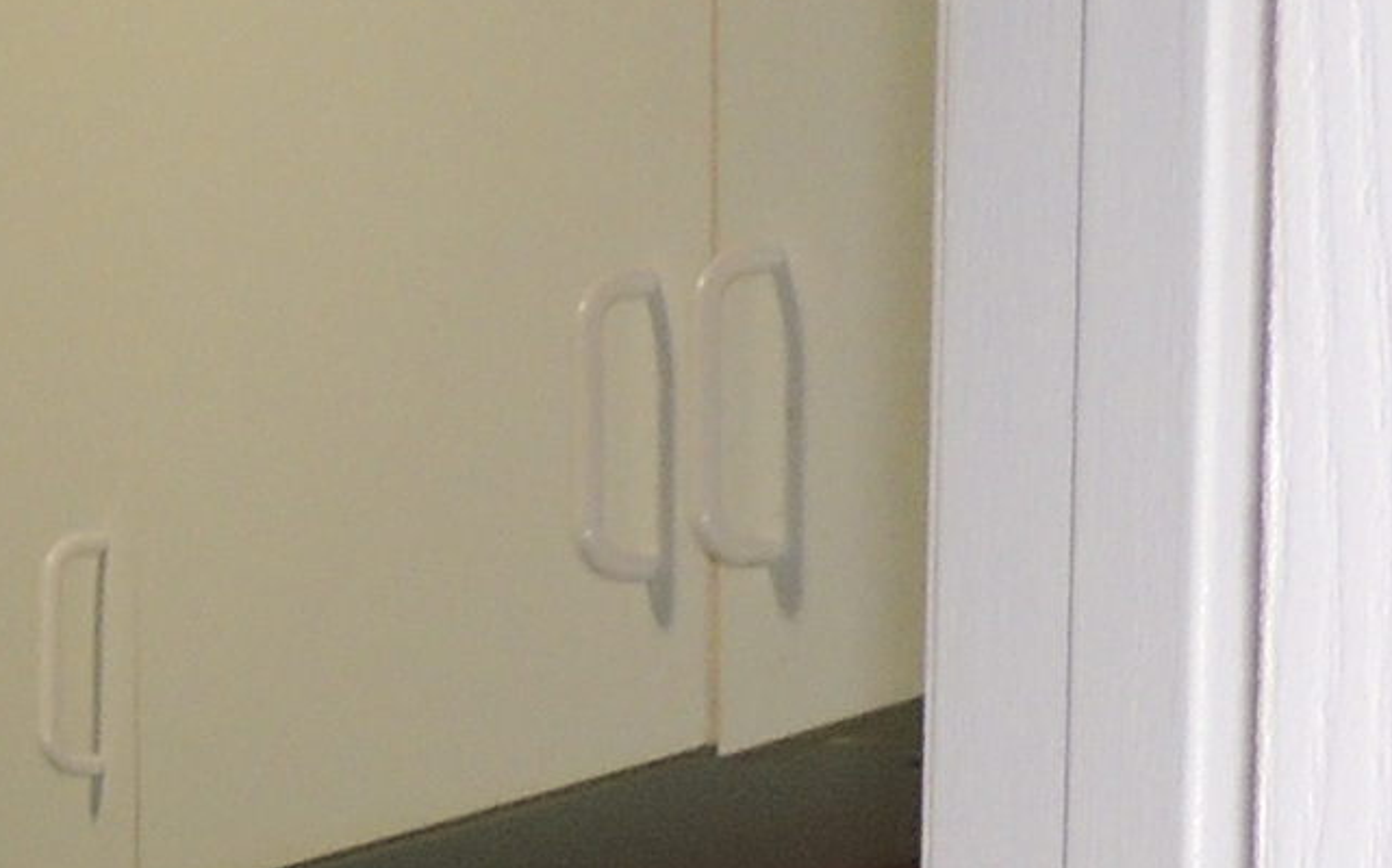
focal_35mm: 122
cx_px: -1034
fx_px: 4626
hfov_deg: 15.1
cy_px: 2055
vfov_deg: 9.6
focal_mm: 4.3
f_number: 3
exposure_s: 1/30
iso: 200
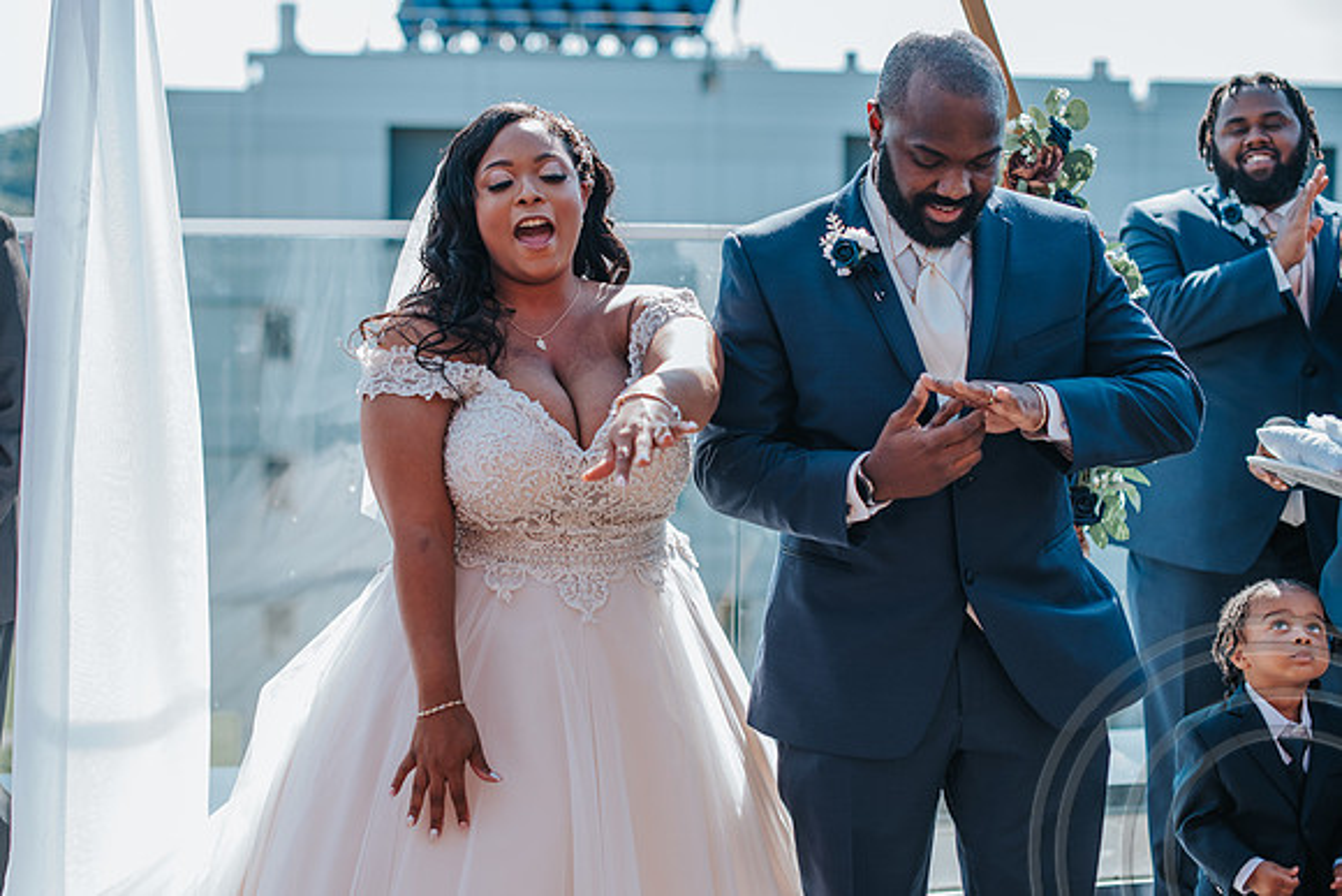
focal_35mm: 57
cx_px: 571
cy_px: 463
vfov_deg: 23.6
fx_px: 2141
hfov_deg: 34.7
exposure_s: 1/640
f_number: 2.5
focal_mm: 50
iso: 64
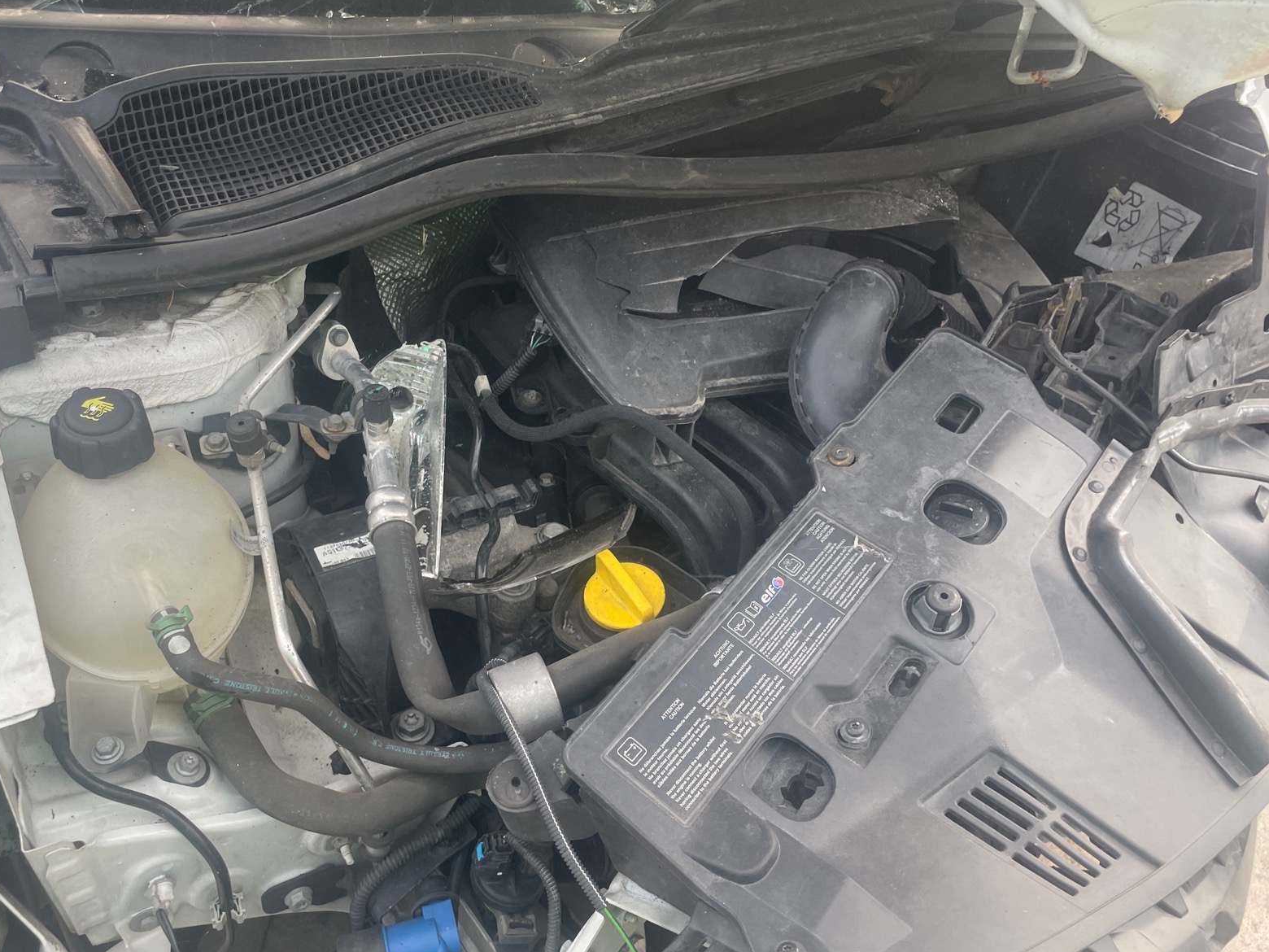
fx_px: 1100
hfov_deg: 59.8
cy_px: 467
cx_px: 557
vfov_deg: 46.8
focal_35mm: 30
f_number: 1.6
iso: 40
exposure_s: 1/121
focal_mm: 4.2
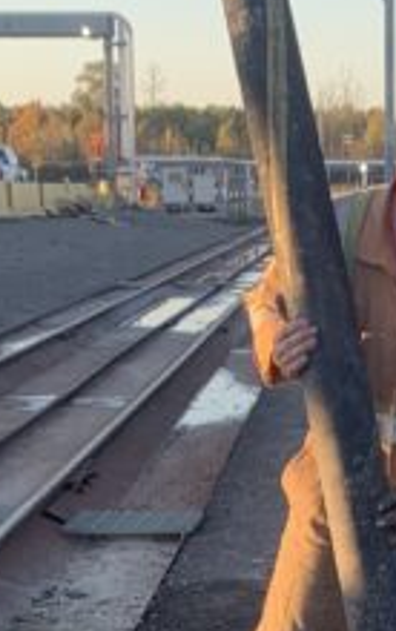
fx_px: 2205
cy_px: 734
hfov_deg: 10.2
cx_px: 321
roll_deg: +0.4
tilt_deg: -12.5
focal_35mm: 128
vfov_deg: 15.7
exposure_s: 1/359
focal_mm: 4.25
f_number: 1.8
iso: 25
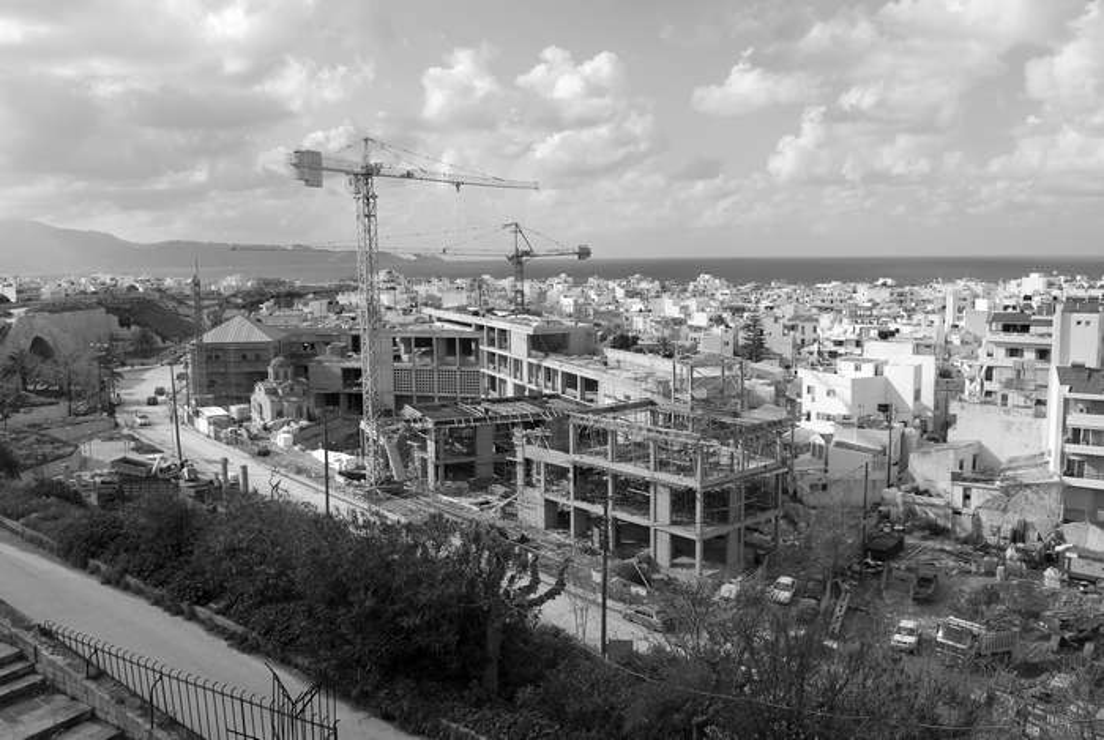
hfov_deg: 67.3
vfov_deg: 48.1
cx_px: 552
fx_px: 829
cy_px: 370
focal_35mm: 27
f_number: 8
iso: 100
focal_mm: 18
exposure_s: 1/250
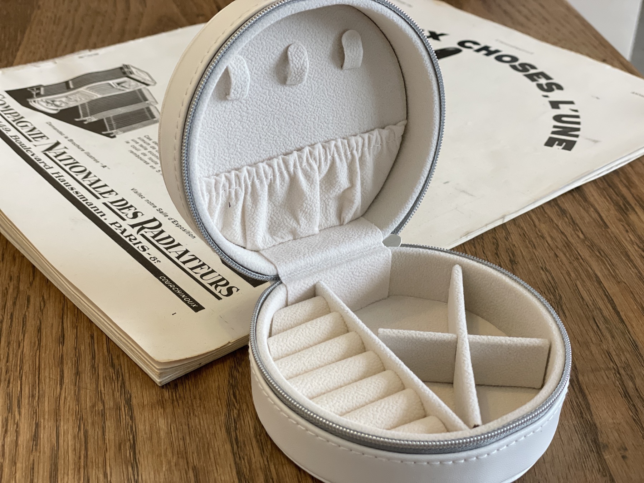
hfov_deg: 36.8
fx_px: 967
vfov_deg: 28.0
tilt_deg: -32.6
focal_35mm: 52
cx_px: 322
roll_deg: -1.7
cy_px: 242
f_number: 2
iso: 250
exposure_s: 1/120
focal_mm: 6
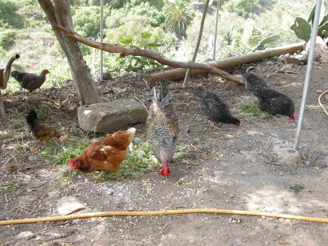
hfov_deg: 52.6
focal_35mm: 35
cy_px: 123
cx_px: 164
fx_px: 332
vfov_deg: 40.7
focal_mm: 7.5
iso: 66
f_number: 3.8
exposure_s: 1/58
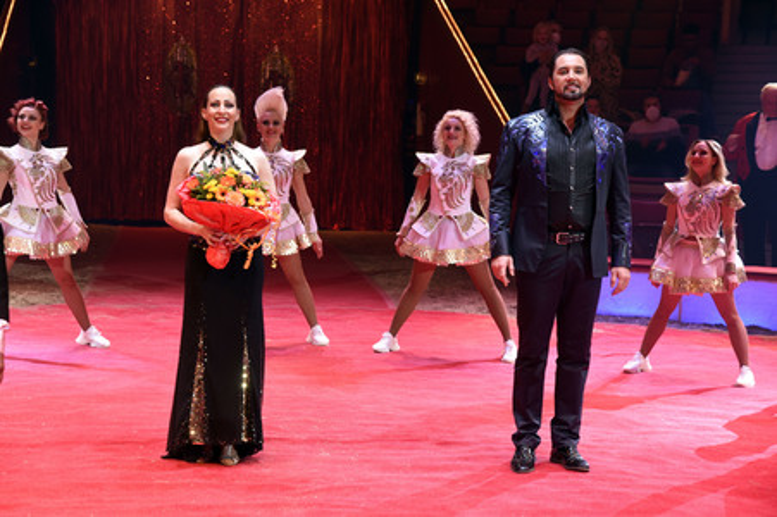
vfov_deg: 16.6
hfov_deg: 24.8
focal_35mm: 82
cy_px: 258
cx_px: 388
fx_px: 1768
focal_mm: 82
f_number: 6.3
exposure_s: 1/60
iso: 1250
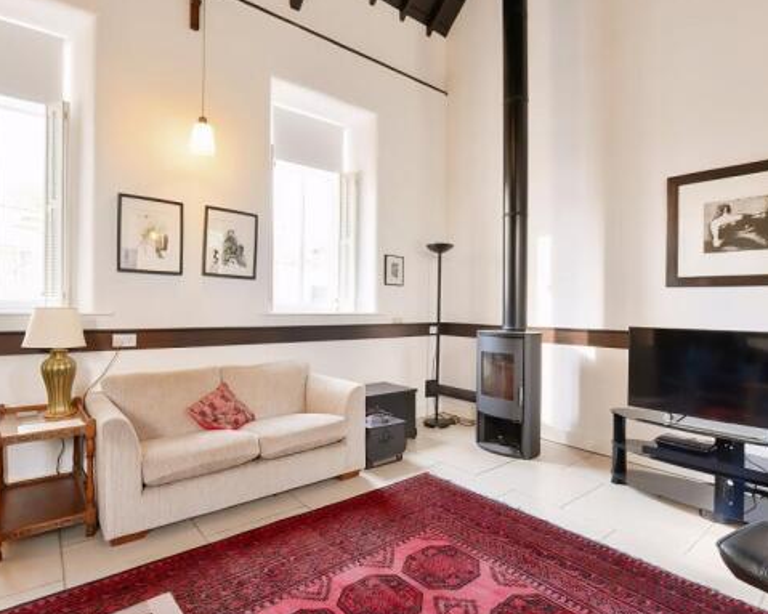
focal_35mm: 18
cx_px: 340
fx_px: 409
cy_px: 315
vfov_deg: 73.8
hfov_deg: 86.0
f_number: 9
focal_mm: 14
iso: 250
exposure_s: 1/15
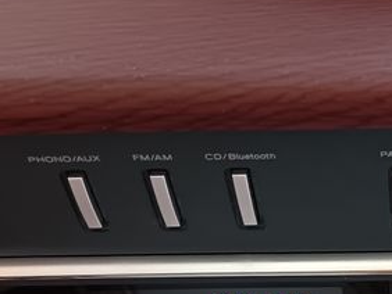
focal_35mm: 85
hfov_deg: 21.6
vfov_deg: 15.6
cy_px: 478
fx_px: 963
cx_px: 450
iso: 3325
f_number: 1.75
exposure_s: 1/20
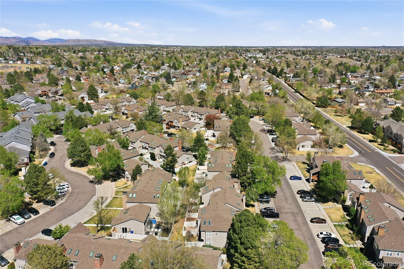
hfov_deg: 65.5
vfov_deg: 46.4
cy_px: 134
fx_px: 314
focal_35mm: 28
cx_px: 202
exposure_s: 1/800
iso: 100
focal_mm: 10.3
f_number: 7.1
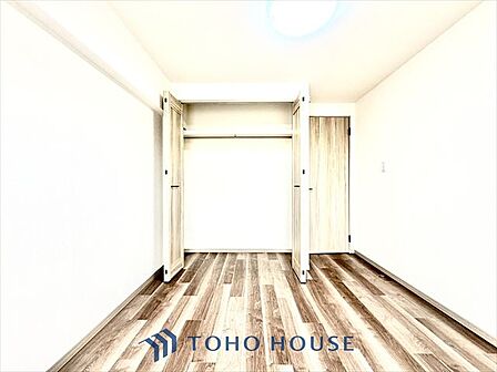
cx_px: 248
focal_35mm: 14
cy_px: 186
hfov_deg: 102.1
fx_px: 201
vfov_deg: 85.7
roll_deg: +0.1
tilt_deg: +0.2
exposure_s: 1/121
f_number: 2.2
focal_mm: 2.22
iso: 160
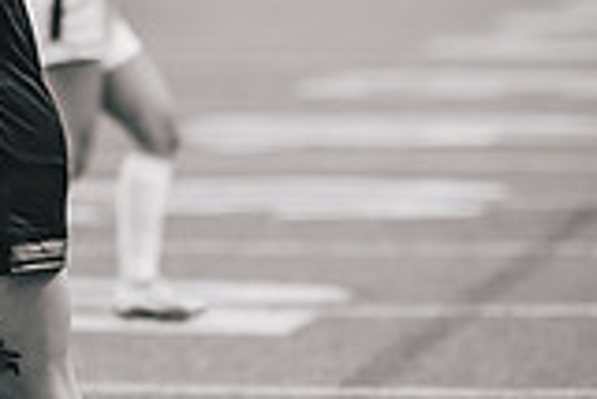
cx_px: -39
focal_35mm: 712
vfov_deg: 1.9
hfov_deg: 2.9
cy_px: 78
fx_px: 11818
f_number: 2.8
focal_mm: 150
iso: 400
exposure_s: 1/1000
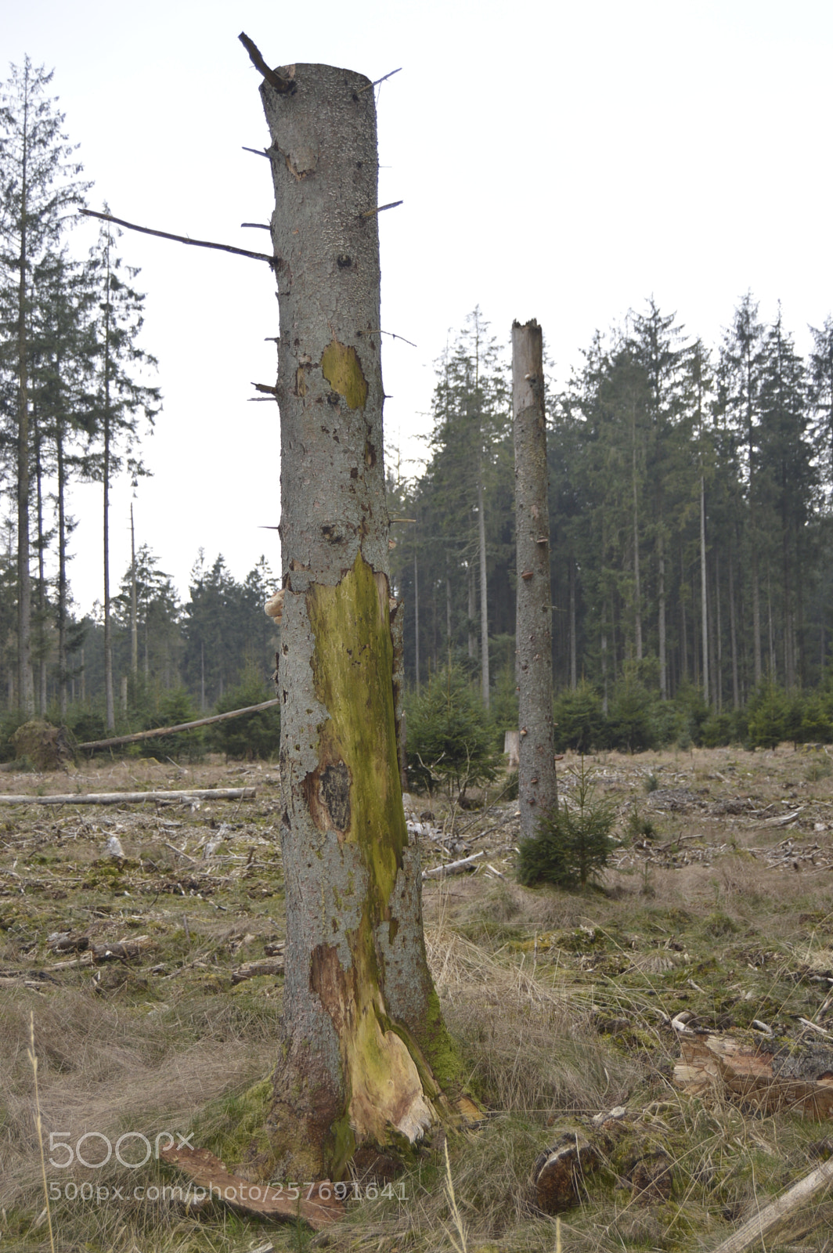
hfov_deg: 31.8
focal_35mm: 42
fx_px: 1460
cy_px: 626
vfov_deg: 46.4
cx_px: 416
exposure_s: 1/125
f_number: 4
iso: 125
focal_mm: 28
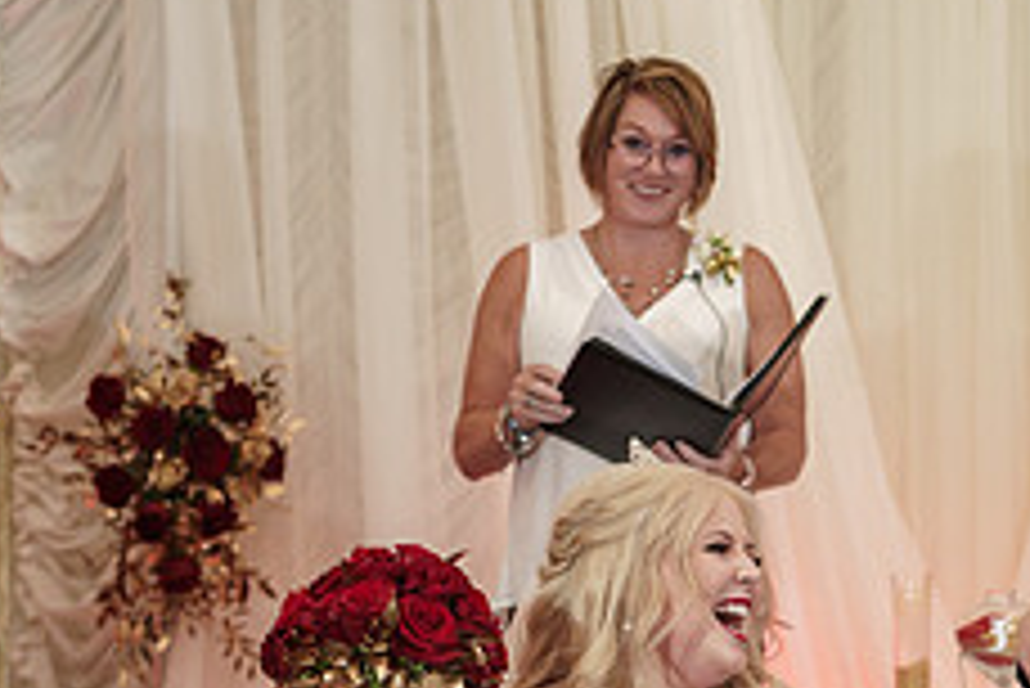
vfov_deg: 6.7
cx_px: 1129
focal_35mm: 205
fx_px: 5869
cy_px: 767
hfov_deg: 9.9
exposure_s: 1/100
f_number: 4
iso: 2000
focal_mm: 81
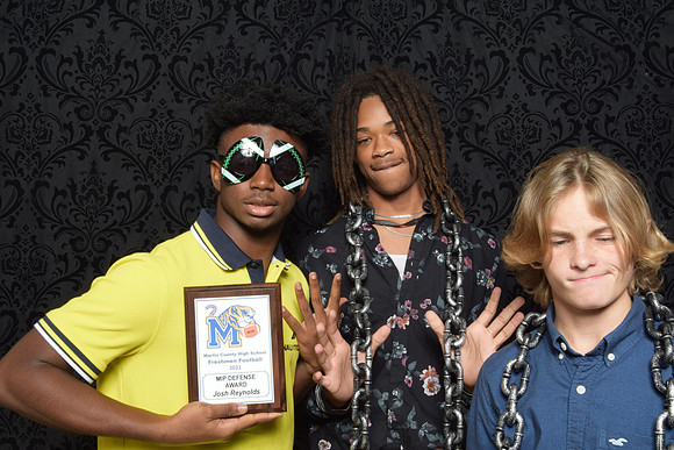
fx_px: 730
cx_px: 337
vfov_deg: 34.2
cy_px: 225
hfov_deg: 49.5
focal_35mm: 39
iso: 500
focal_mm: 26
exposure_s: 1/60
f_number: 20
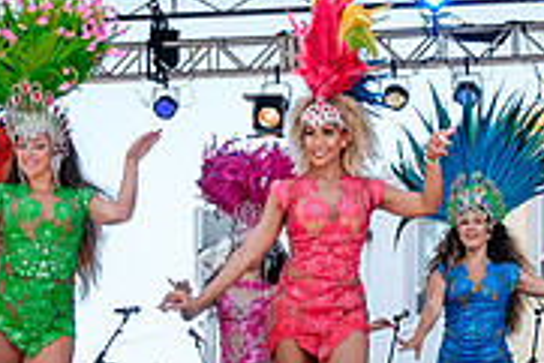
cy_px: 161
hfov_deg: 14.4
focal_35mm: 142
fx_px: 2147
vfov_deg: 9.7
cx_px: 339
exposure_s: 1/2000
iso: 200
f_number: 2.8
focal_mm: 27.4
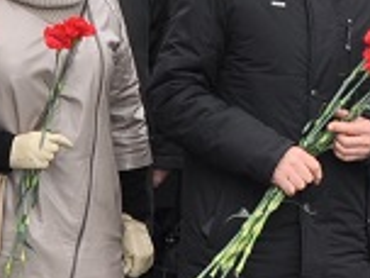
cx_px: 236
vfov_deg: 6.8
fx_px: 2330
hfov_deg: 9.1
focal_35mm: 218
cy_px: 37
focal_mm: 18
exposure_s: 1/200
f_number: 6.3
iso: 200
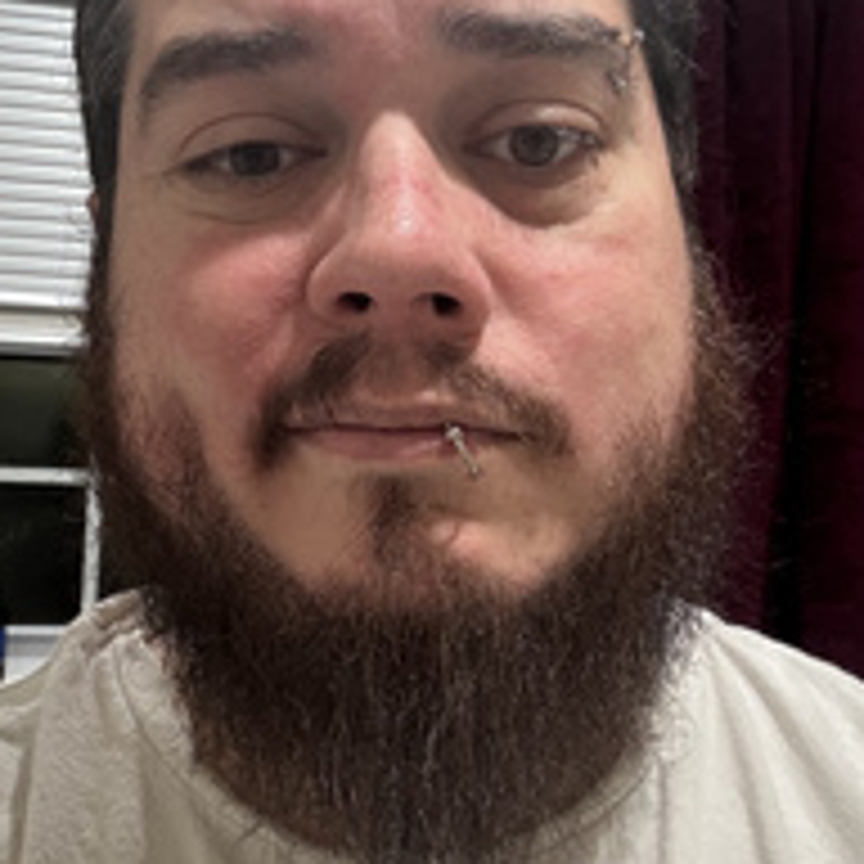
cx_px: 378
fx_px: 1497
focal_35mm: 53
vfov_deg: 32.2
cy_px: 414
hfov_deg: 32.2
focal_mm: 2.69
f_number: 1.9
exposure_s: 1/58
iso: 320
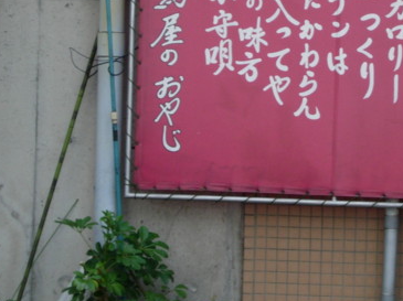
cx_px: 391
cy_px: 35
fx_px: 2884
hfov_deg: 8.0
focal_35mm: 248
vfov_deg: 6.0
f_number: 4.9
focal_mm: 23.4
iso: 64
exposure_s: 1/203
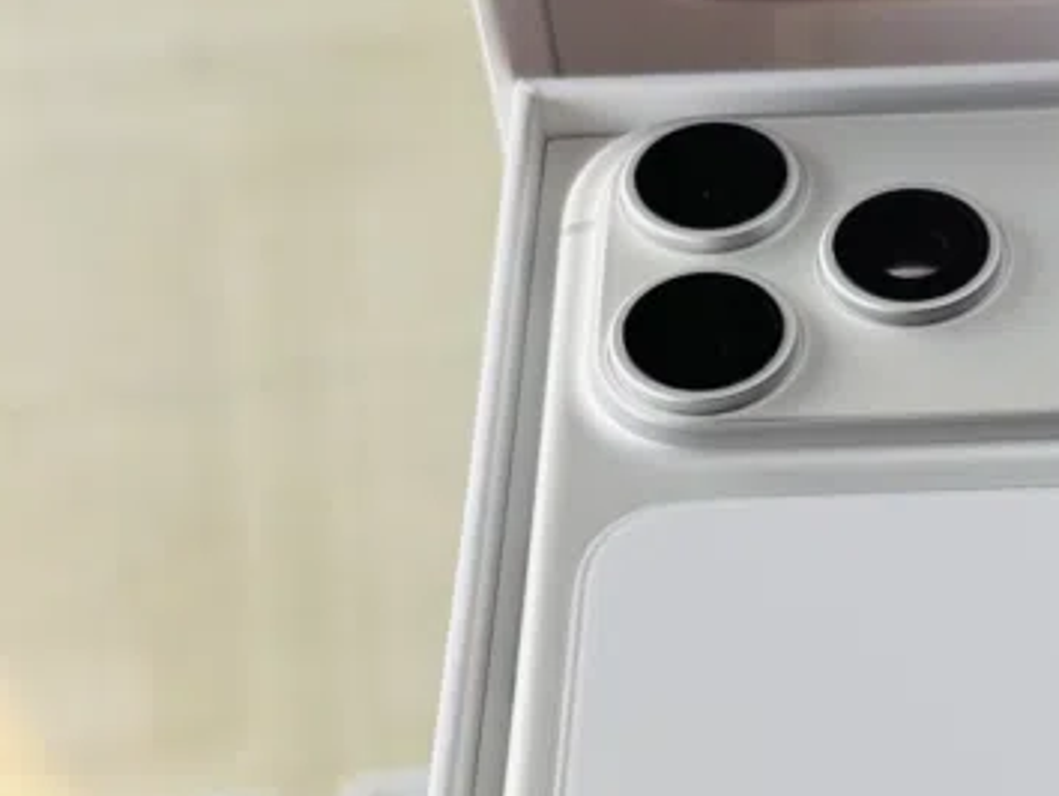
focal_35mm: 47
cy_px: 512
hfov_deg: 37.7
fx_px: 1439
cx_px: 954
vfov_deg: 30.7
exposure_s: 1/192
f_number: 1.6
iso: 40
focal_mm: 5.96
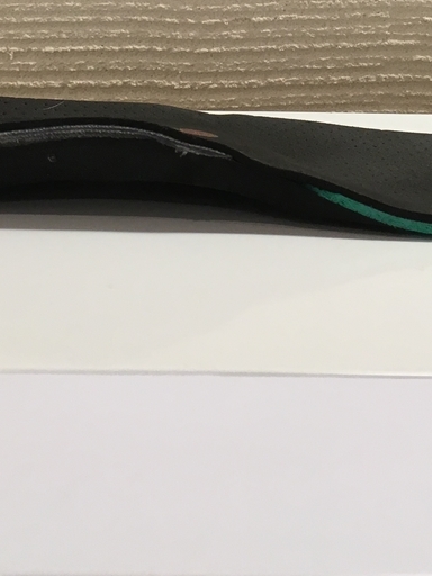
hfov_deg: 21.6
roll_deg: -1.6
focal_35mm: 68
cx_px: 196
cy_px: -54
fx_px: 1131
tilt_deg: -4.8
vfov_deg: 26.4
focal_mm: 4.15
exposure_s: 1/33
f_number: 2.2
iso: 40
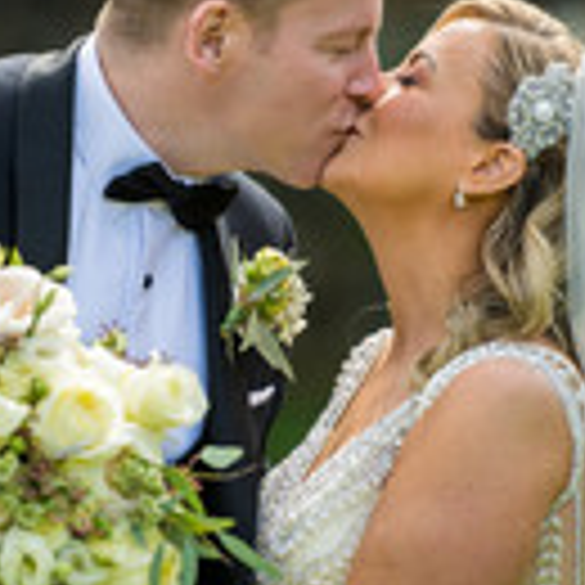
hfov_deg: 3.4
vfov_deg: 3.4
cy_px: 362
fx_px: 9789
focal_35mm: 512
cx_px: 184
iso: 100
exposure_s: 1/1000
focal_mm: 195
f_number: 2.8
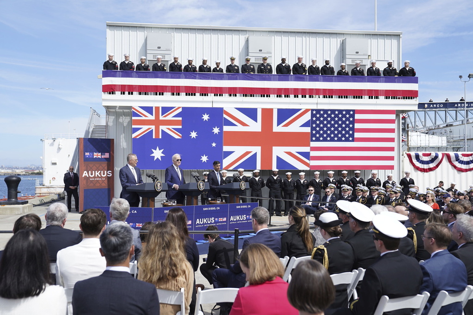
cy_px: 158
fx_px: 526
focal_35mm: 40
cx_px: 236
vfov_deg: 33.4
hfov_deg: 48.5
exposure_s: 1/1600
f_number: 4
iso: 200
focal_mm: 40
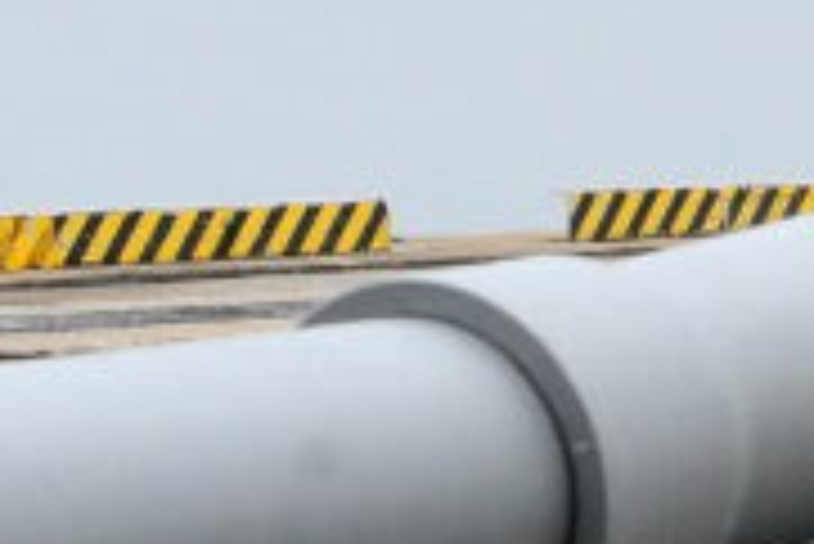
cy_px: -461
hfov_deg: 5.2
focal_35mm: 395
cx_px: 1295
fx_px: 8938
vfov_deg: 3.5
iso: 1600
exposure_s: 1/1000
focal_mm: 70
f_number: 5.6
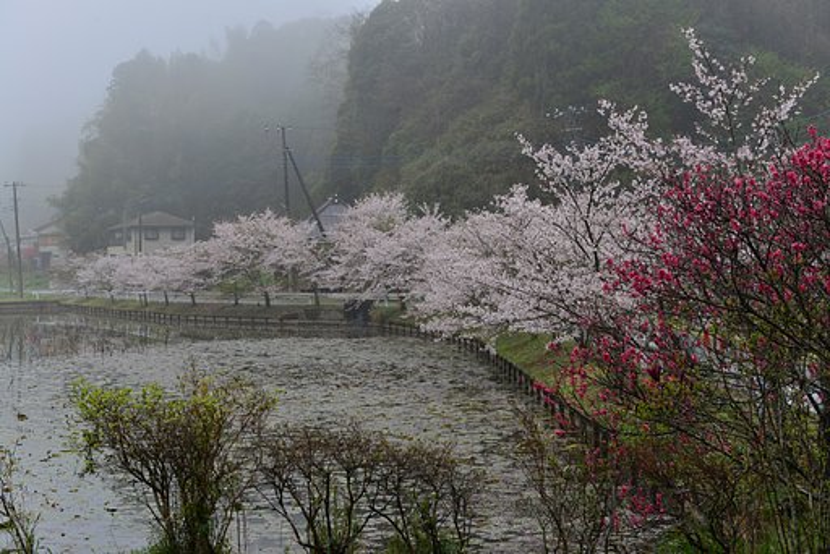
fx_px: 1430
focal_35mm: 62
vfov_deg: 21.9
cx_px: 415
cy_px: 277
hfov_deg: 32.4
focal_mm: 62
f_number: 8
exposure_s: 1/200
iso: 400
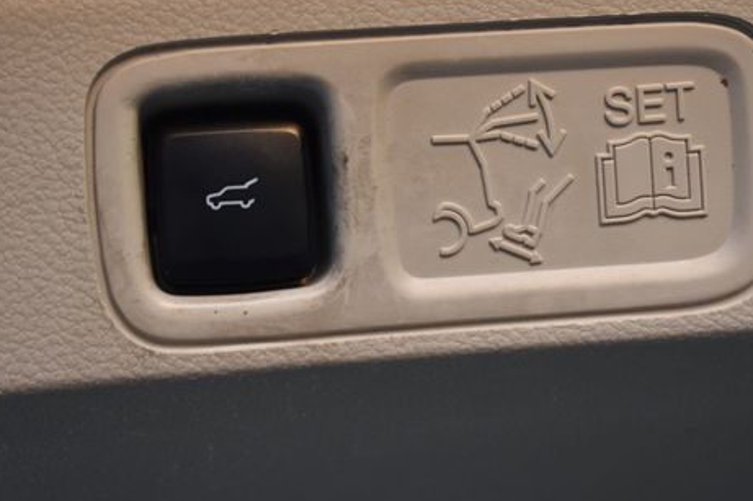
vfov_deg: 14.6
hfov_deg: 21.7
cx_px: 449
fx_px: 1959
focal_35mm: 94
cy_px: 194
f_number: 5
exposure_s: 1/60
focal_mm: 45
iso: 500
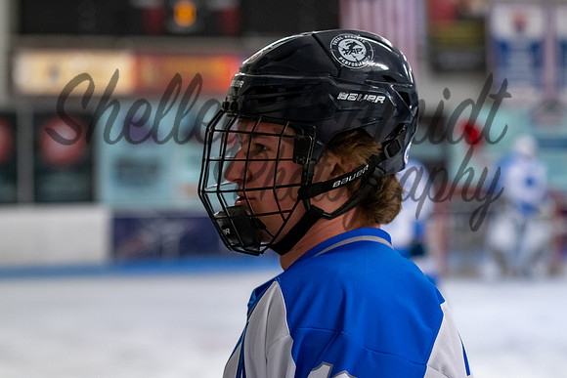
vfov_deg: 11.8
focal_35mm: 116
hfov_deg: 17.6
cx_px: 289
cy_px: 189
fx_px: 1830
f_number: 3.2
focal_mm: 75
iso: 2000
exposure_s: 1/800
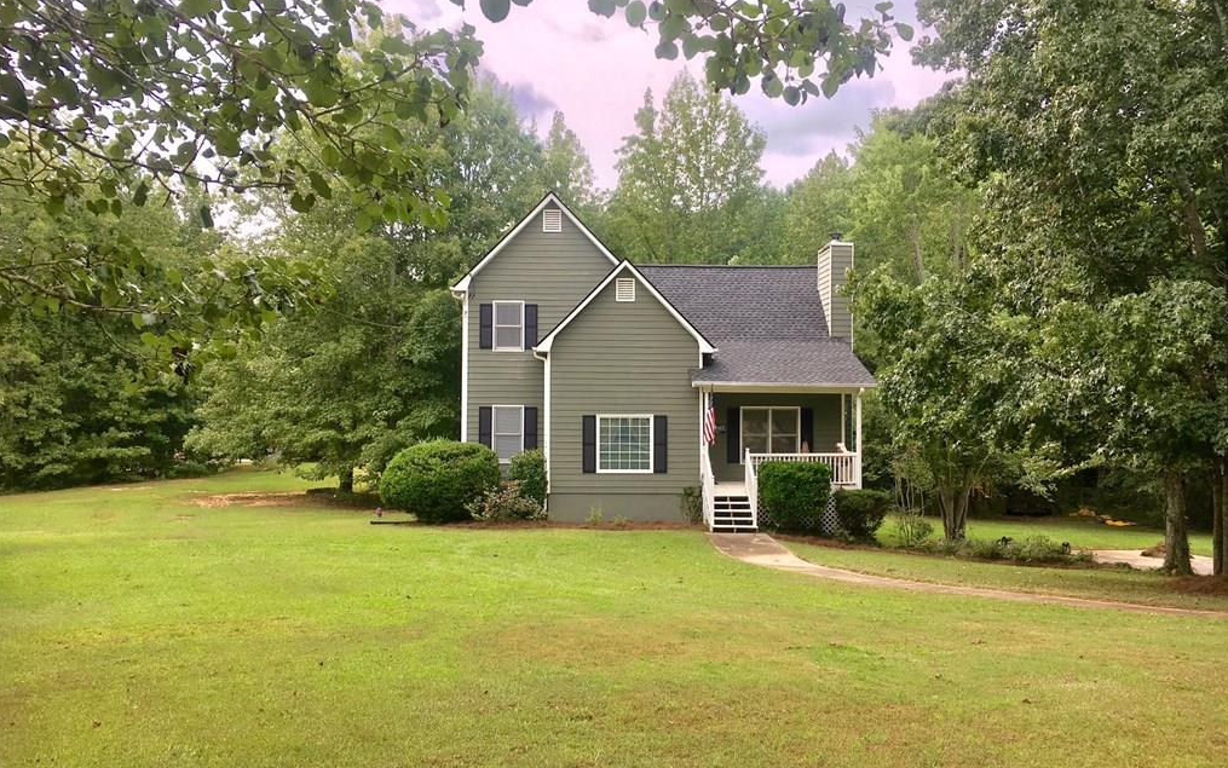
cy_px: 381
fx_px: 1038
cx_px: 615
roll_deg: -0.2
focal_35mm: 31
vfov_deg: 40.6
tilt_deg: +1.4
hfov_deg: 61.2
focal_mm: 4.15
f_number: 2.2
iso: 25
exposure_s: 1/630
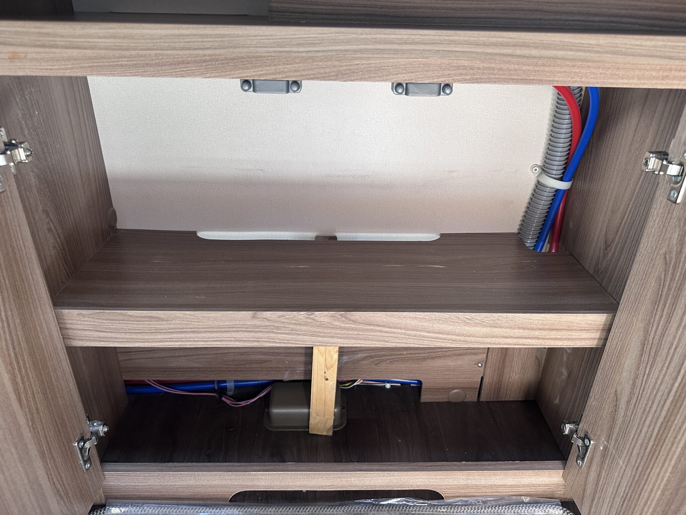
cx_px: 343
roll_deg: -1.5
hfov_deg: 71.6
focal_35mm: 24
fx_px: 476
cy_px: 258
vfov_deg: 56.8
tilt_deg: -26.1
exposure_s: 1/79
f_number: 1.78
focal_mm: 6.86
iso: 250
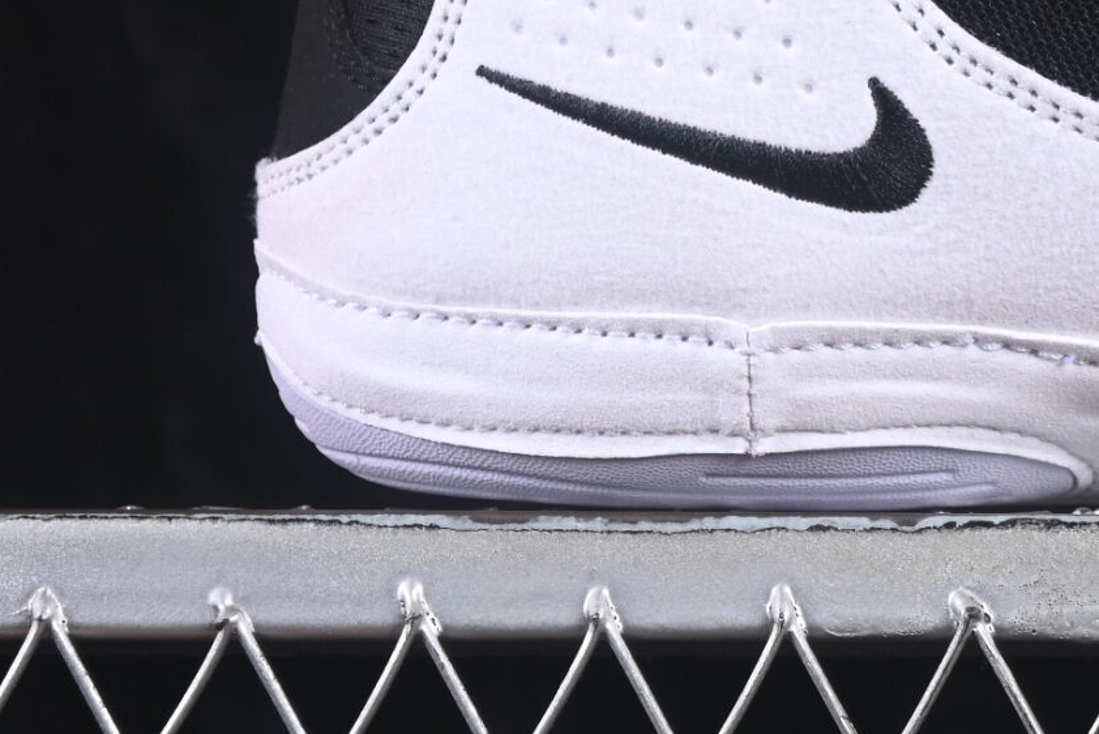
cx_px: 1361
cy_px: -182
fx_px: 6962
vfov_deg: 6.0
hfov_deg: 8.9
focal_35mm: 228
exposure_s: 1/60
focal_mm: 50
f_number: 6.3
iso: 160
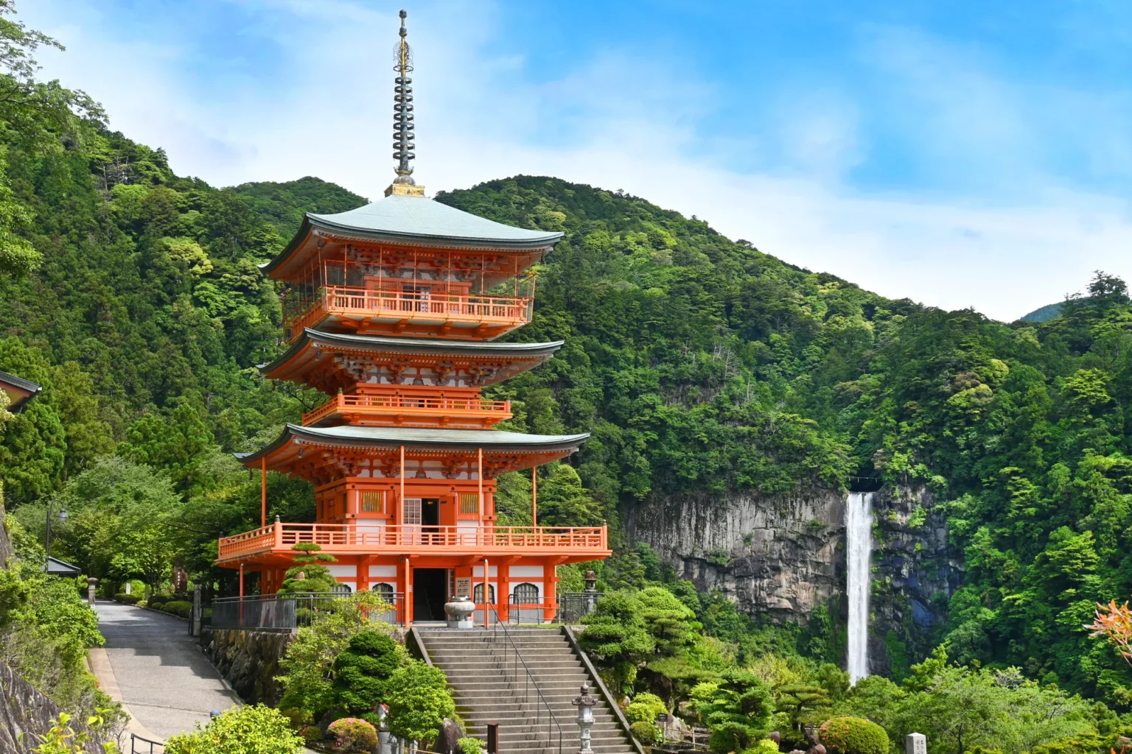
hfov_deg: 40.5
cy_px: 377
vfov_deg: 27.7
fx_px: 1533
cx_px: 566
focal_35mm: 49
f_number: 6.3
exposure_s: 1/320
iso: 100
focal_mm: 32.5
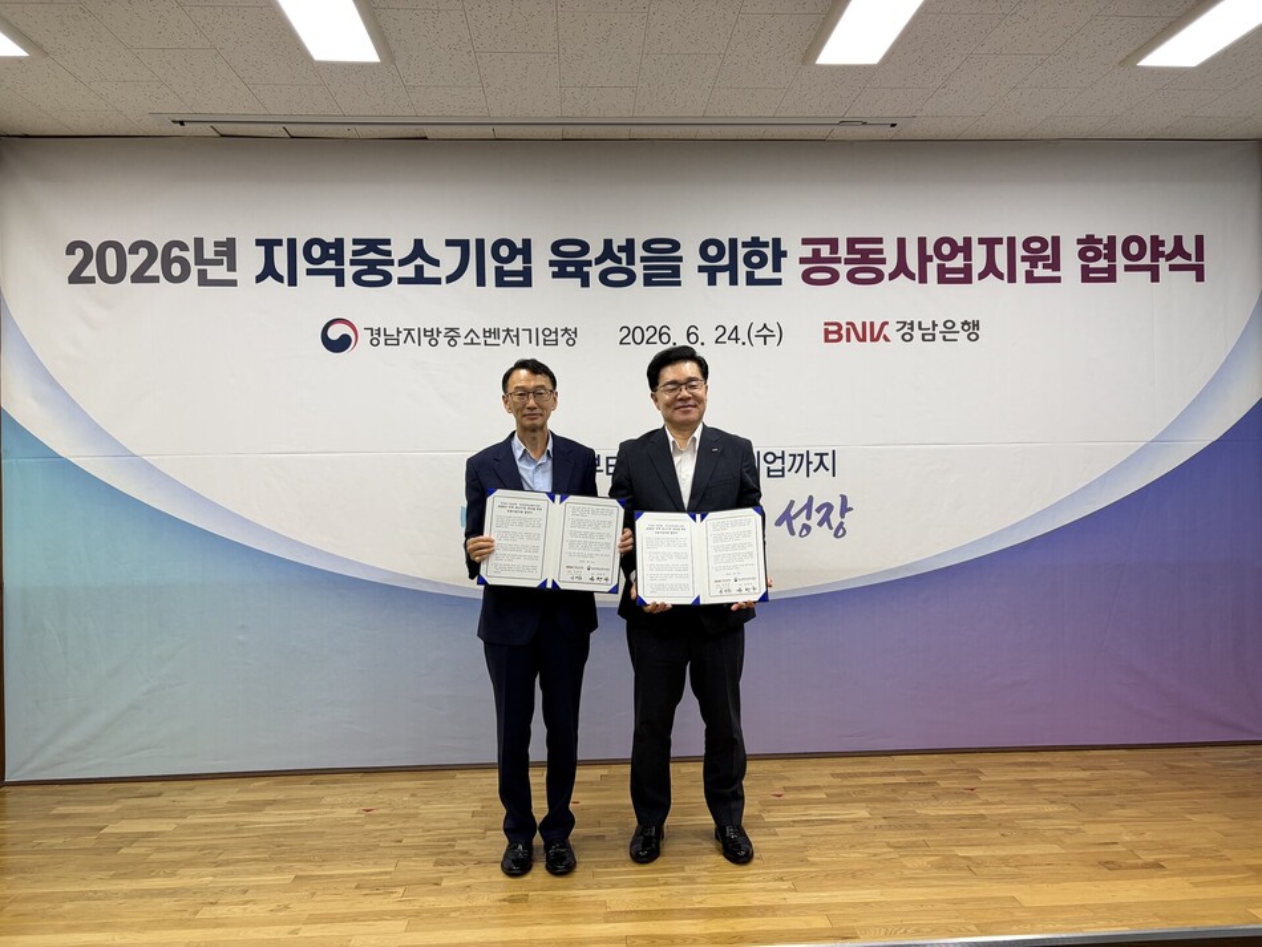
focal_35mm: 26
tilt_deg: +1.2
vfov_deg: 53.1
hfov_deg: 67.3
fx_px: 948
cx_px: 631
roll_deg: +1.1
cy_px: 474
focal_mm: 5.96
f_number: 1.6
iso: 100
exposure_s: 1/120
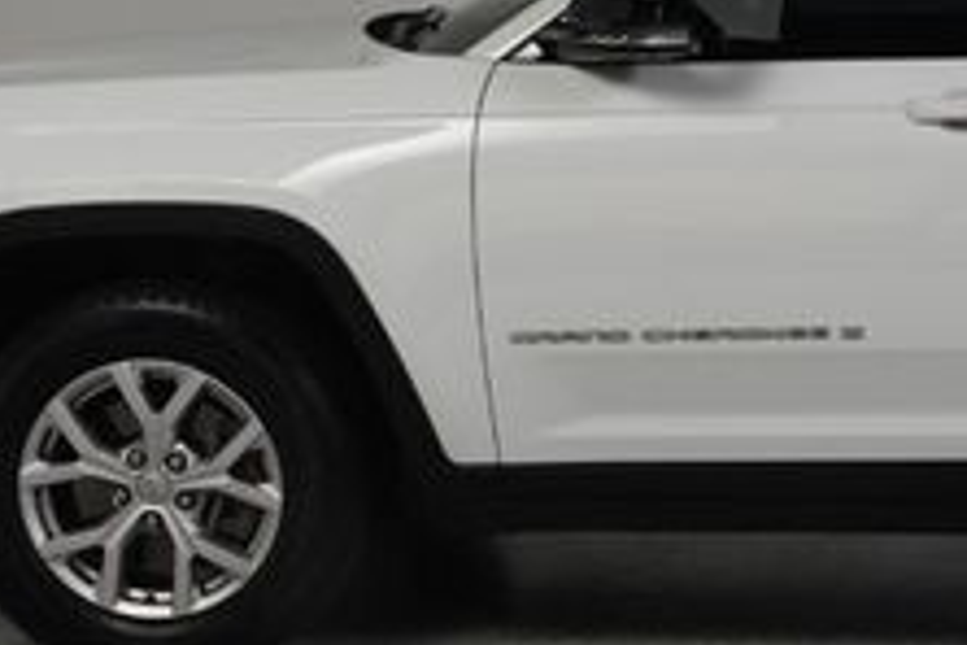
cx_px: 1011
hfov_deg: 20.1
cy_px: 331
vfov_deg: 14.0
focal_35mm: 98
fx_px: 2632
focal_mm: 23
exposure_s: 1/160
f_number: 13
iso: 100
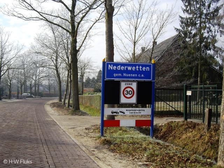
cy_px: 84
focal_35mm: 38
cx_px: 112
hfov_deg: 49.0
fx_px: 246
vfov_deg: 37.7
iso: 64
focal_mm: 7.9
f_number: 8
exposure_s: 1/60
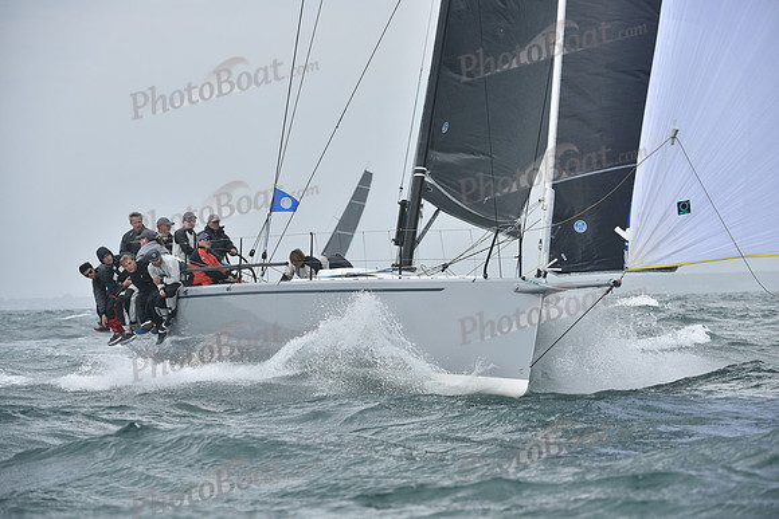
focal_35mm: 200
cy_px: 260
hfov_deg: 10.3
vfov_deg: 6.9
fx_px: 4329
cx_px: 390
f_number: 6.3
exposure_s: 1/1000
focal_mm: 200
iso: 320
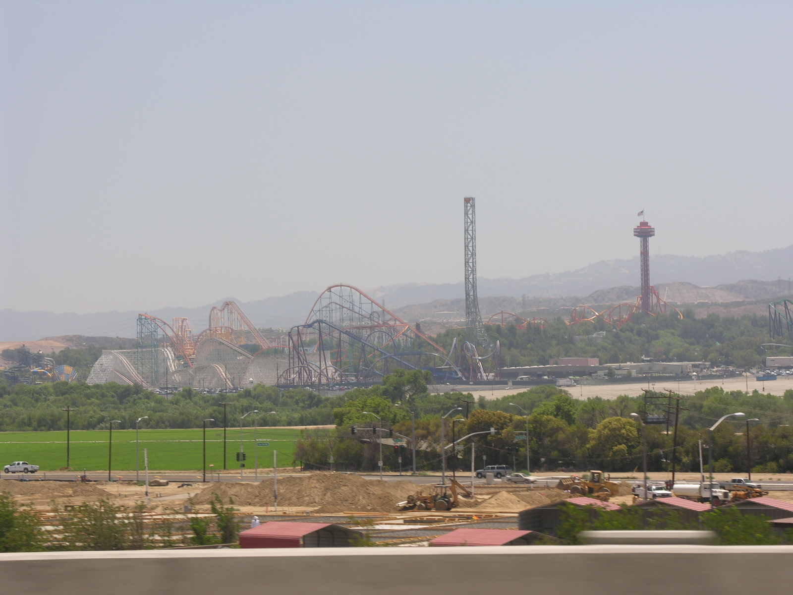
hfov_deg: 17.1
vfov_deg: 12.9
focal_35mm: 115
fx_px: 2634
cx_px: 396
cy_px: 298
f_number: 5.2
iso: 50
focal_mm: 29.3
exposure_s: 1/132
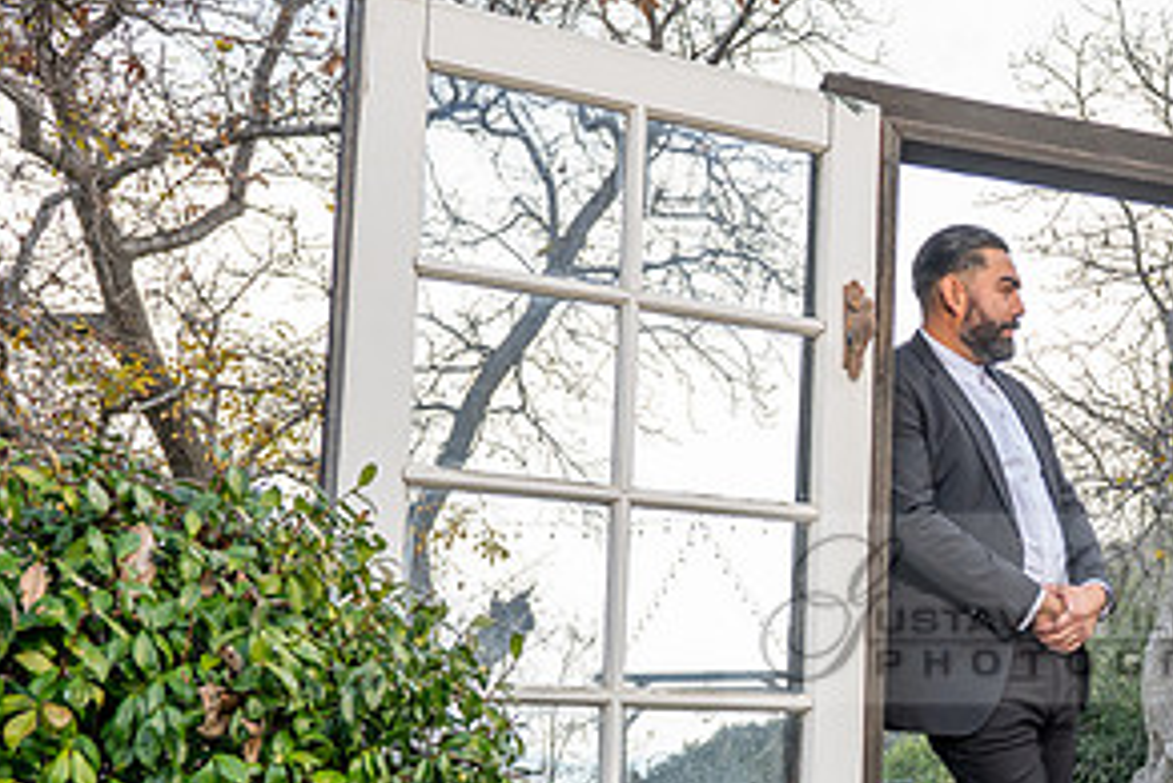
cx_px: 1151
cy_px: 605
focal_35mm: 53
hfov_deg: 34.4
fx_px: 1728
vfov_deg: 25.2
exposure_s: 1/125
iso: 200
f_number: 5.6
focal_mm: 24
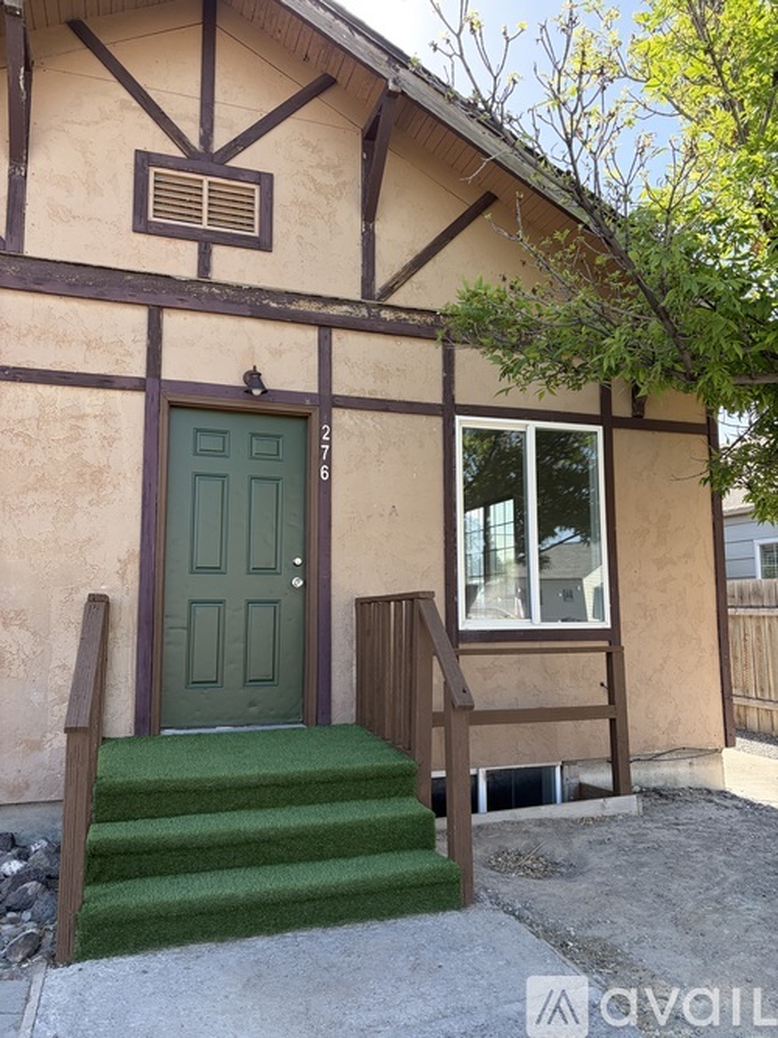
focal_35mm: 26
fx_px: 779
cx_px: 389
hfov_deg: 53.0
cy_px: 519
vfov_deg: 67.3
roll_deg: +0.5
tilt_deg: +6.4
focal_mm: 5.96
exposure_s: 1/601
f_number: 1.6
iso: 64
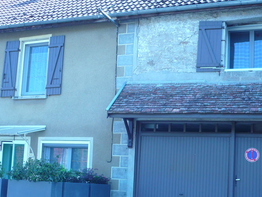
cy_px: 135
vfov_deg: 27.3
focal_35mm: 53
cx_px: 128
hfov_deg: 36.2
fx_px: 401
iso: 100
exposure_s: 1/160
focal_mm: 5.8
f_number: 2.8
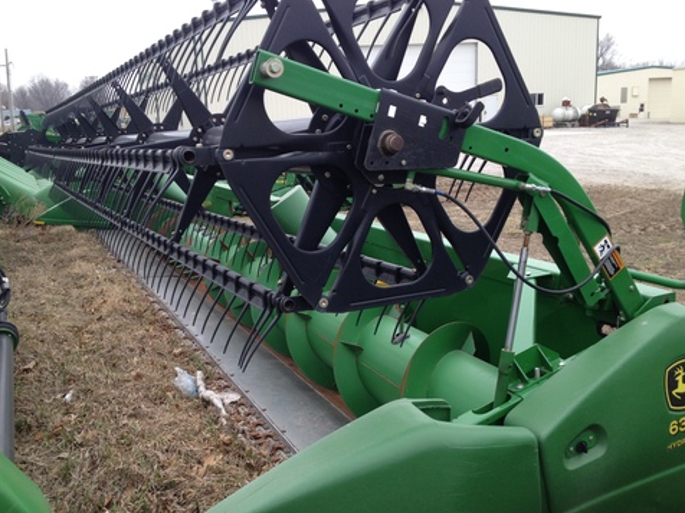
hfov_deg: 46.8
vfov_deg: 35.9
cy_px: 279
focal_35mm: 40
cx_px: 325
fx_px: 792
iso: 50
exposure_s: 1/158
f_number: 2.4
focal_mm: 4.28
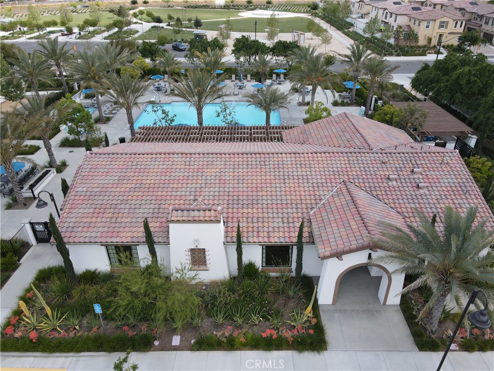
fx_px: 343
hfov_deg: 71.6
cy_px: 186
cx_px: 247
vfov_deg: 56.8
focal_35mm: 24
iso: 100
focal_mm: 4.5
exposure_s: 1/400
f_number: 2.8
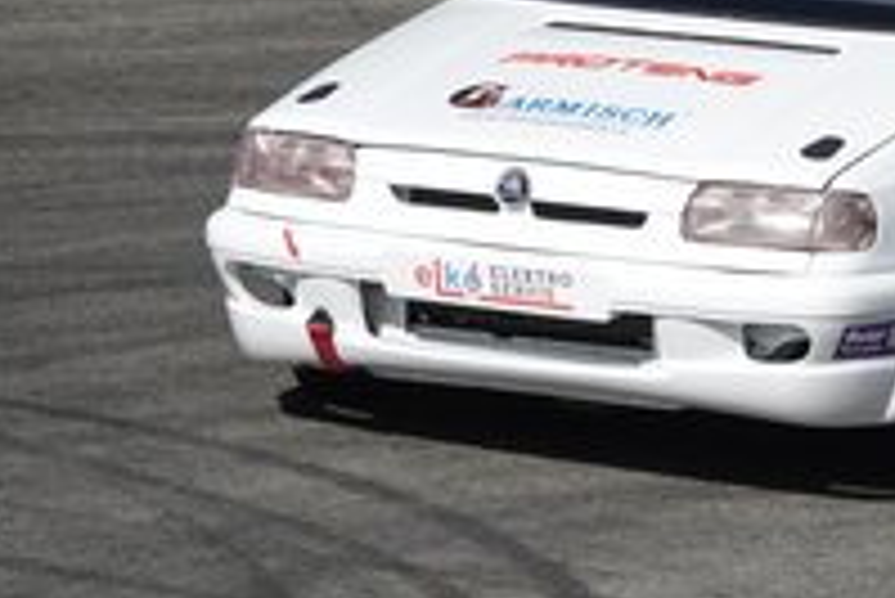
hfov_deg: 2.8
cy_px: 207
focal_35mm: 724
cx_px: 953
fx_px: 18012
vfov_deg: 1.9
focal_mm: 117.29
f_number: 5
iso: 100
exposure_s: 1/800
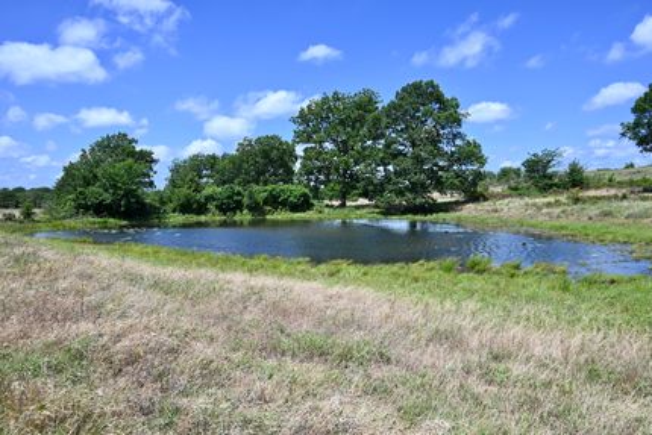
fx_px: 435
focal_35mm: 24
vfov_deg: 53.2
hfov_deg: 73.7
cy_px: 218
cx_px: 326
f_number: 7.1
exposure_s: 1/400
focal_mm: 24
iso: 100
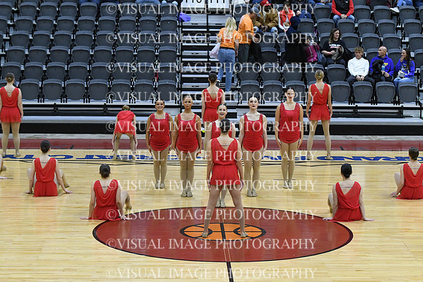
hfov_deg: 19.5
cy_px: 141
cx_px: 212
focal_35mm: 105
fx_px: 1234
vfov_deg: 13.0
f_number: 3.5
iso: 4000
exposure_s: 1/400
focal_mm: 70
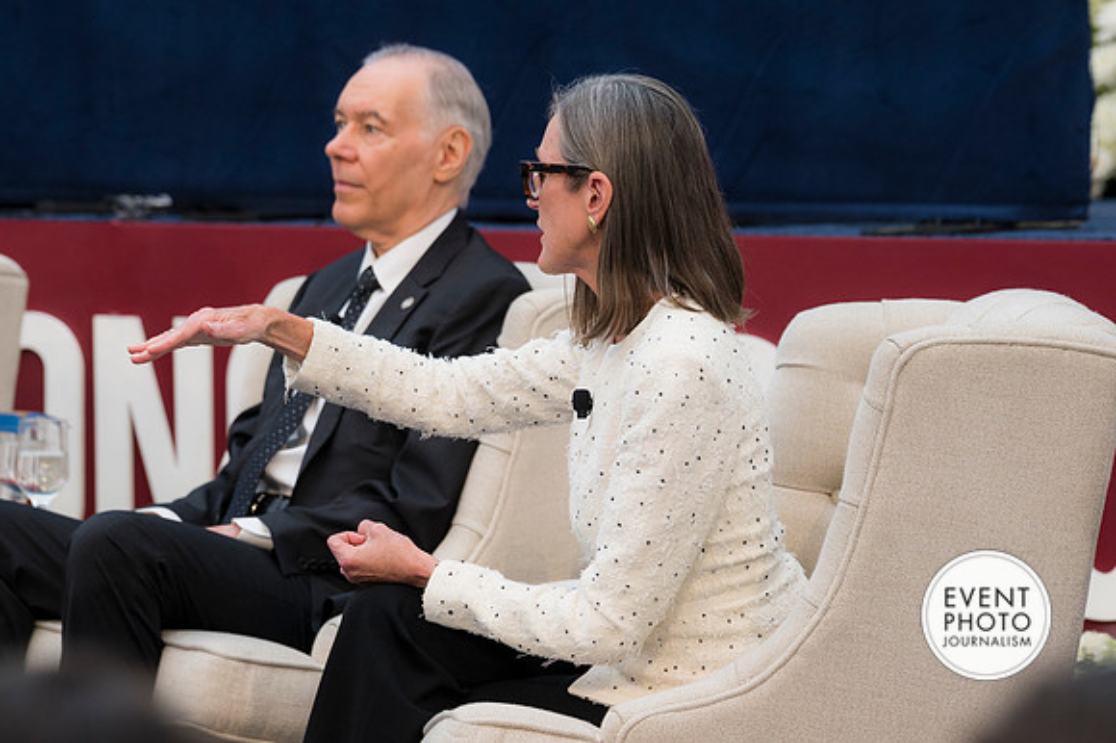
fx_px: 5948
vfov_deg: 7.1
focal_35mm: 192
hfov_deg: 10.7
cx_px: 558
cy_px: 372
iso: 280
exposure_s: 1/160
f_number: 4
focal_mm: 128
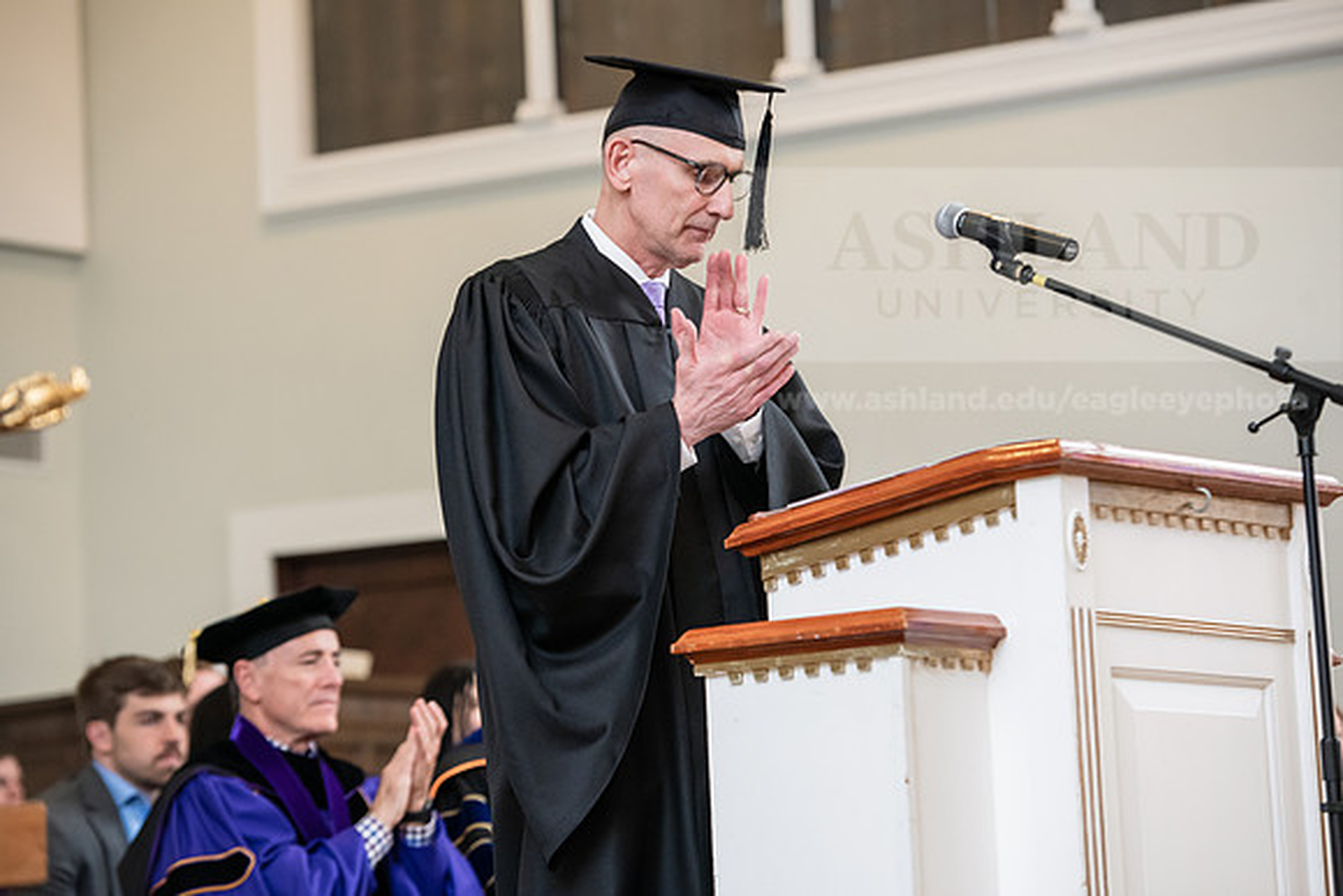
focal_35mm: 130
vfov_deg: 10.6
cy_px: 448
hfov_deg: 15.8
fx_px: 4851
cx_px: 672
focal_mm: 130
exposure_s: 1/200
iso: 1600
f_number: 4
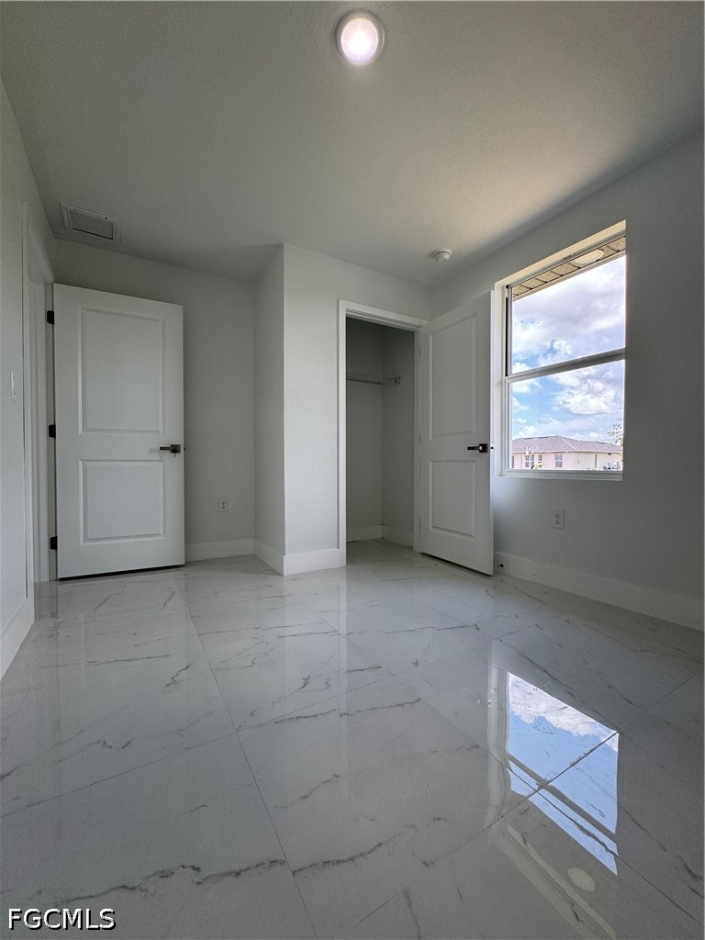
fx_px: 380
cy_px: 470
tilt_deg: -1.0
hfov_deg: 85.7
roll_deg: +0.8
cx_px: 352
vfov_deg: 102.1
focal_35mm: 14
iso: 40
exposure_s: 1/180
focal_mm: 2.22
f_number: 2.2
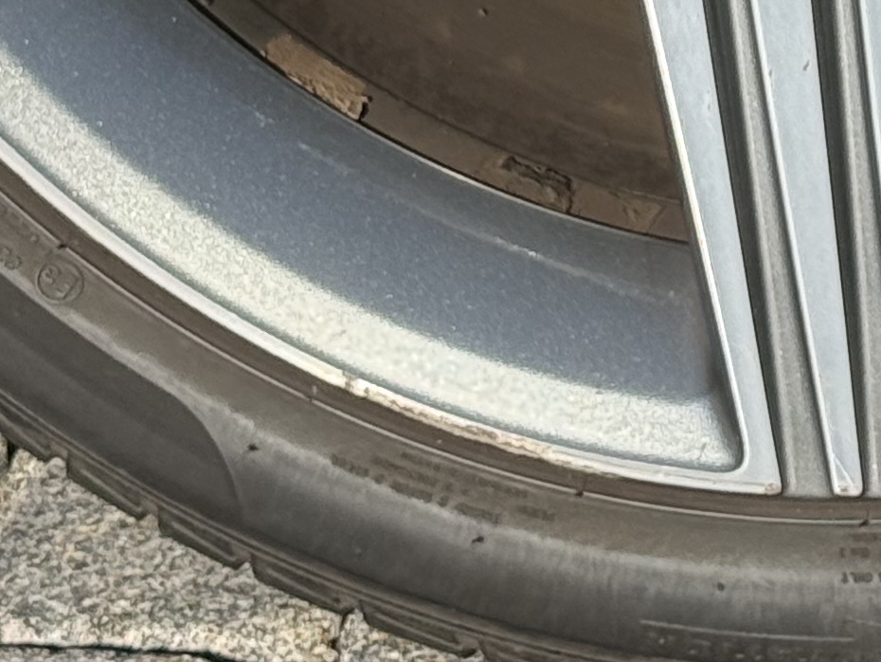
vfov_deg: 6.9
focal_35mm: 208
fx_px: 5295
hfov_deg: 9.4
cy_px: -617
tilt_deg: -17.9
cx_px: 962
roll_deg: +1.0
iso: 64
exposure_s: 1/3096
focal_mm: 6.76
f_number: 1.78
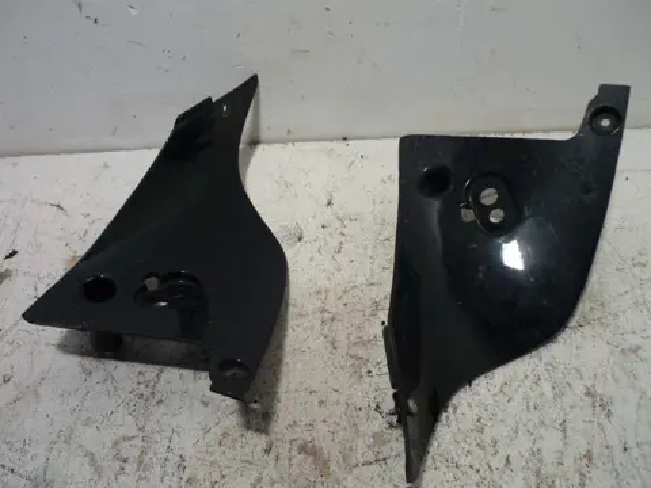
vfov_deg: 42.9
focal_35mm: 33
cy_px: 244
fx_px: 621
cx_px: 326
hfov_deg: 55.4
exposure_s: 1/40
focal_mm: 5.5
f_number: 2.8
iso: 80
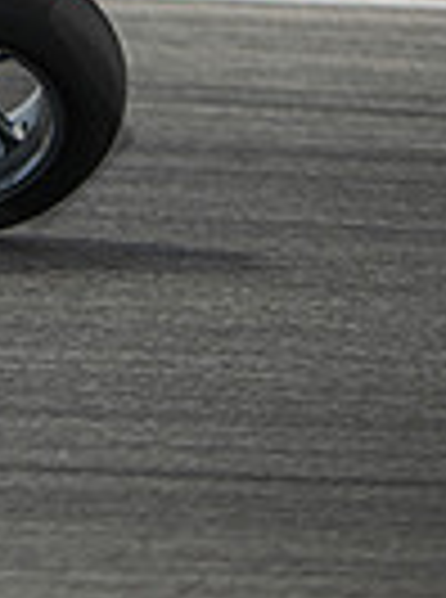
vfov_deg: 1.6
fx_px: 21785
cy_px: -200
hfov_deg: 1.2
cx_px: -302
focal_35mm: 1262
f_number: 2
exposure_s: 1/1600
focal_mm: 200
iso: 200
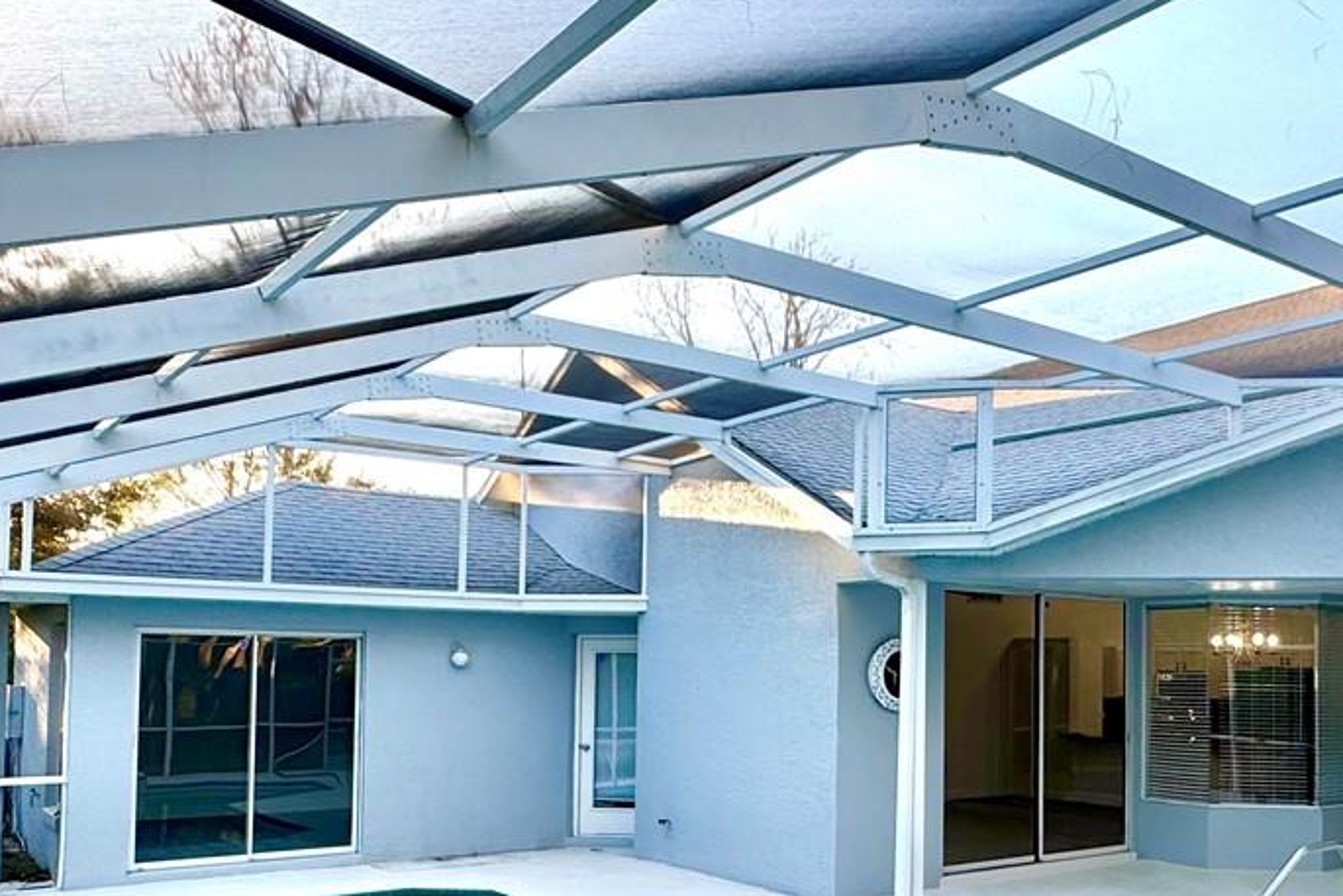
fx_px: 1269
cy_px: 631
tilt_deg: +2.2
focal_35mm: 34
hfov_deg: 54.0
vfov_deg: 38.2
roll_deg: -0.8
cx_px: 951
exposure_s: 1/132
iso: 40
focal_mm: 2.22
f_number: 2.2
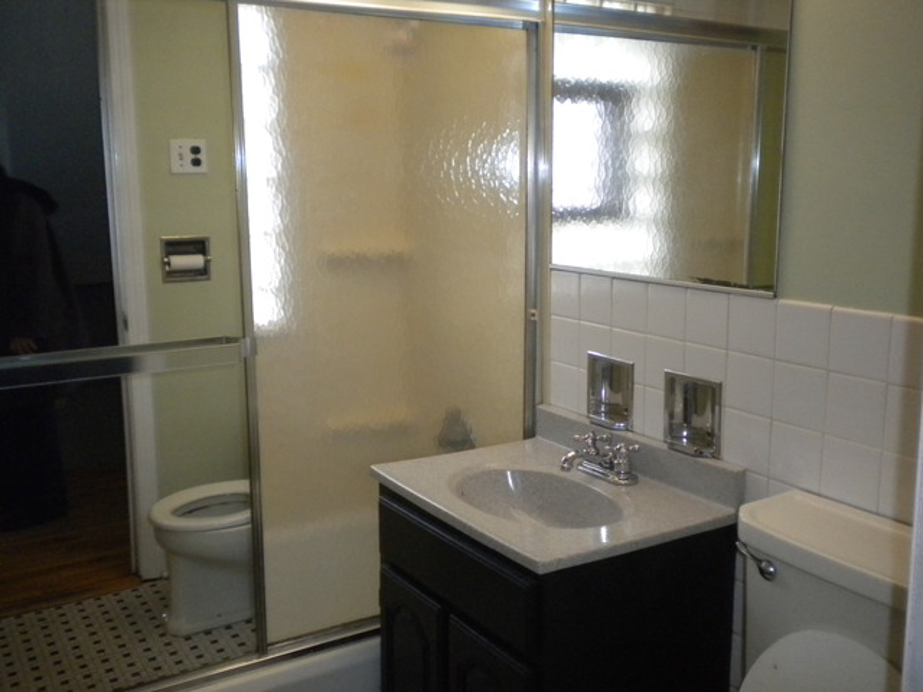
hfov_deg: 52.6
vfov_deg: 40.7
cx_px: 462
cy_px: 346
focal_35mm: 35
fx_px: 933
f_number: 3.1
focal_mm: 6.3
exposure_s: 1/49.7
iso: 400
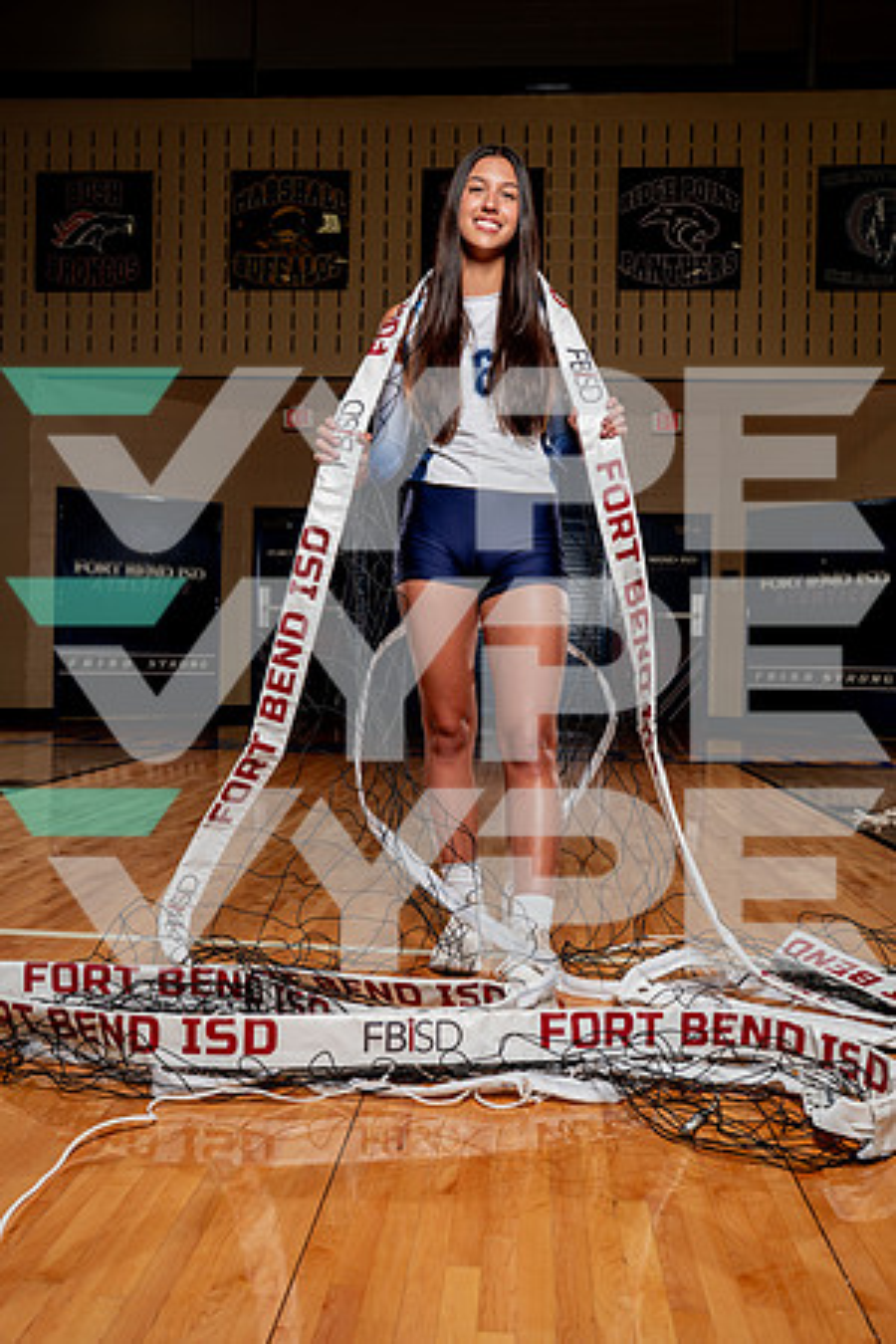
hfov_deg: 40.0
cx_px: 448
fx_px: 1232
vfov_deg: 57.2
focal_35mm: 33
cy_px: 672
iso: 200
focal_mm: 33
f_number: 5.6
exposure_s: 1/250
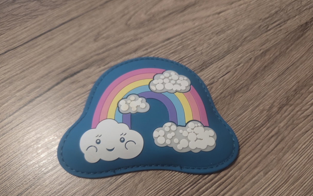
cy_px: 114
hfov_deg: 72.5
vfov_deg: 49.1
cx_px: 160
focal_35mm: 25
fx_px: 213
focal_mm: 5.4
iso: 1250
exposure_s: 1/100
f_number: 1.8
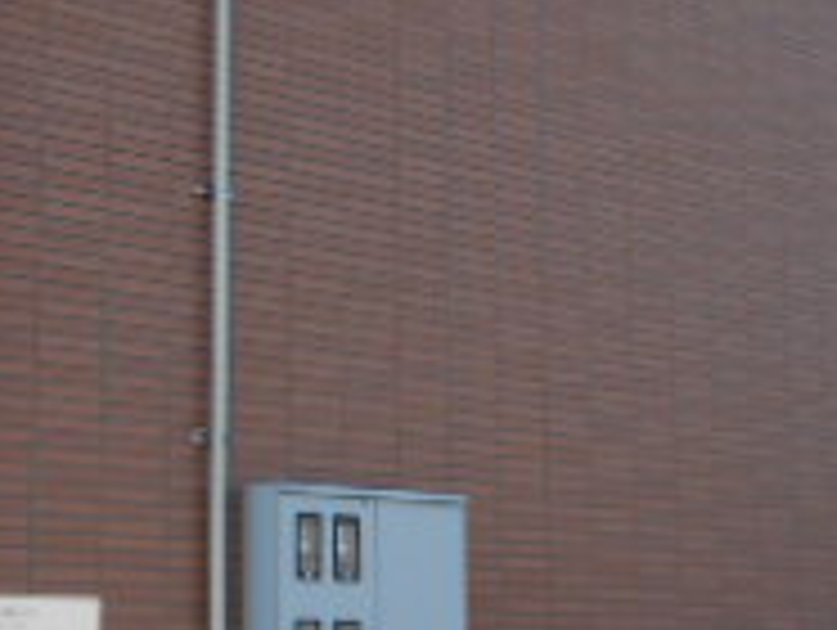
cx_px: 135
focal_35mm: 86
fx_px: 2082
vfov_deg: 17.1
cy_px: 176
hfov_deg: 22.3
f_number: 3.7
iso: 80
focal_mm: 4.5
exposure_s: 1/320
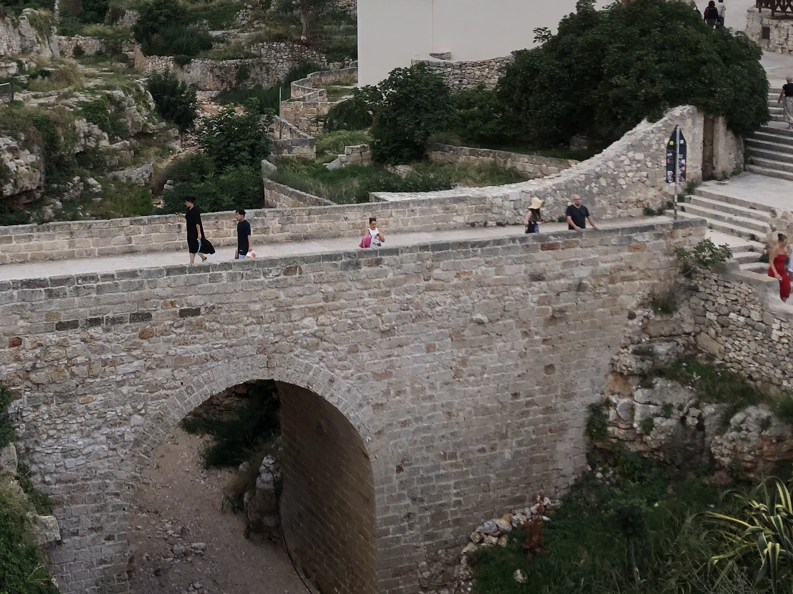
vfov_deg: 25.5
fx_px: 1283
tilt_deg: -5.8
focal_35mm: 56
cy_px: 84
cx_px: 185
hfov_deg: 33.6
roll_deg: +2.0
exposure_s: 1/714
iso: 20
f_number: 1.8
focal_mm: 4
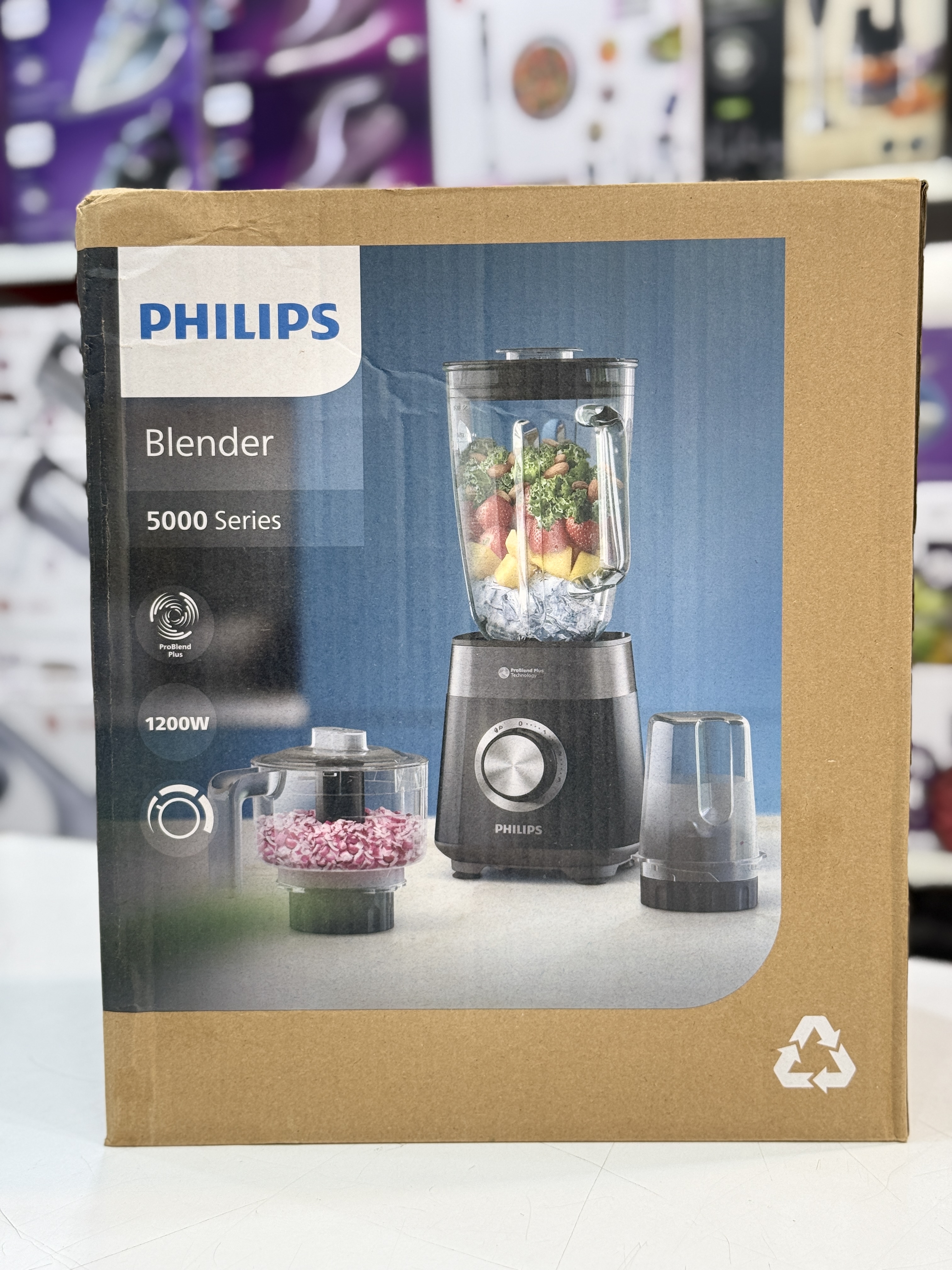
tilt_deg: -4.3
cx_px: 476
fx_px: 1760
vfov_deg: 39.7
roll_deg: +0.6
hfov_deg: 30.3
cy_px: 635
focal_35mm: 48
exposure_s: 1/100
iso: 64
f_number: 1.78
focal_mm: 6.76
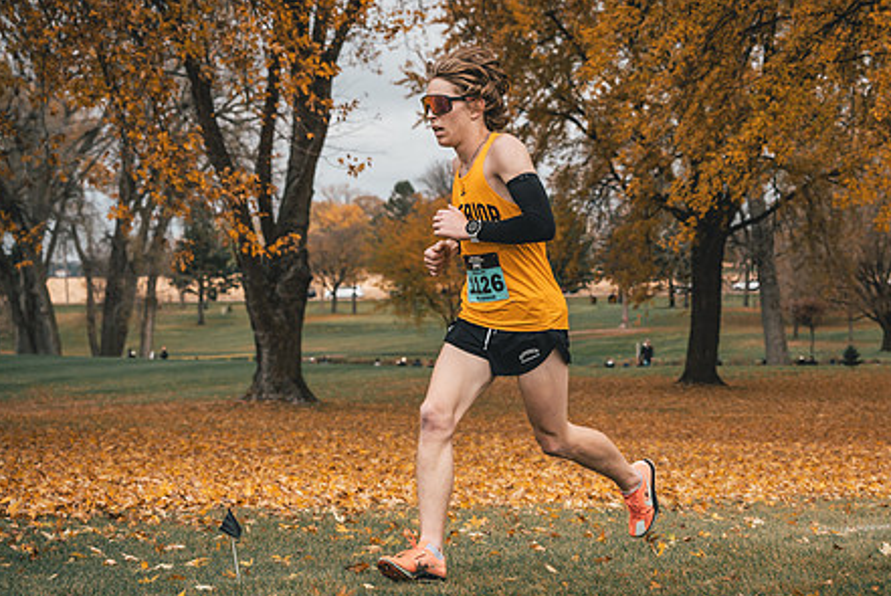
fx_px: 2477
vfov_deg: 13.7
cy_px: 304
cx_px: 558
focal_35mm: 100
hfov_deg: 20.3
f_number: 6.3
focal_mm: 76
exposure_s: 1/800
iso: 400
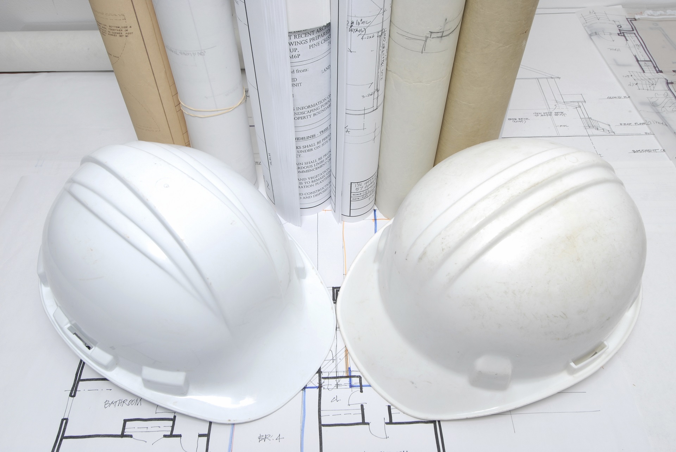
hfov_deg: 64.5
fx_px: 536
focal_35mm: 28
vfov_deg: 45.8
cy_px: 226
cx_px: 338
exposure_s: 1/200
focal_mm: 19
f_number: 11
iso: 100
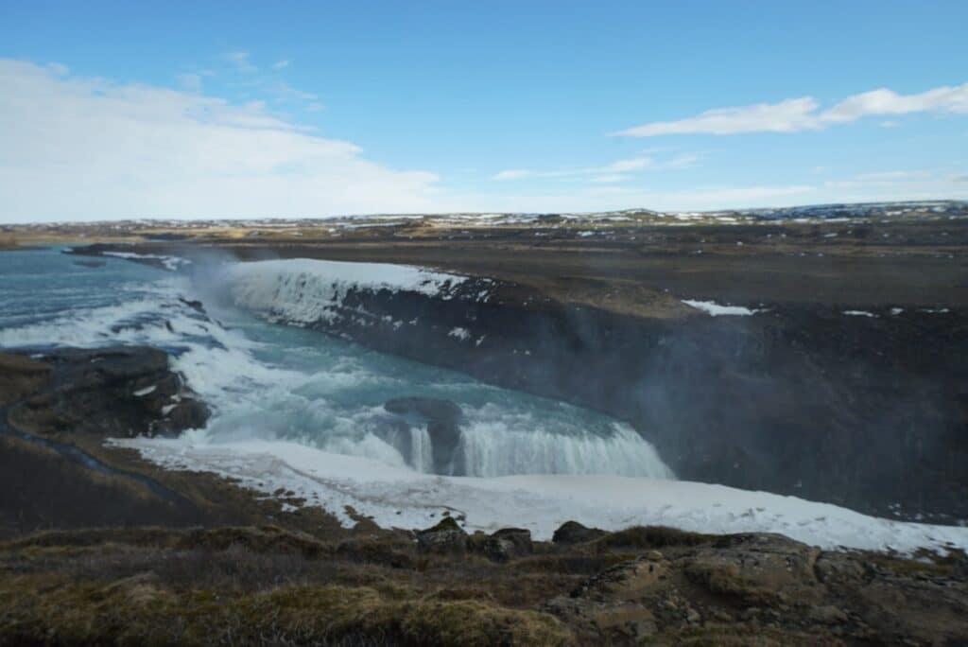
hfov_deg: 81.2
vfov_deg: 59.6
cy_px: 324
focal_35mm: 21
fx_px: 565
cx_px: 484
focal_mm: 21
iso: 100
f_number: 8
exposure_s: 1/250
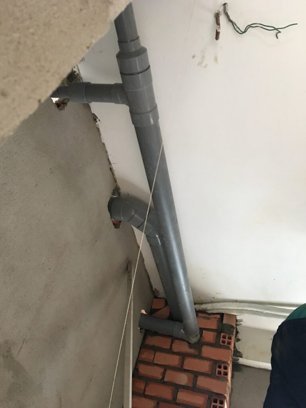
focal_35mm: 29
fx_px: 342
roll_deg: -21.0
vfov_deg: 61.7
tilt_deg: +41.2
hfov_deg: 48.2
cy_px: 204
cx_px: 153
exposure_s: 1/8
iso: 160
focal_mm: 4.15
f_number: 2.2
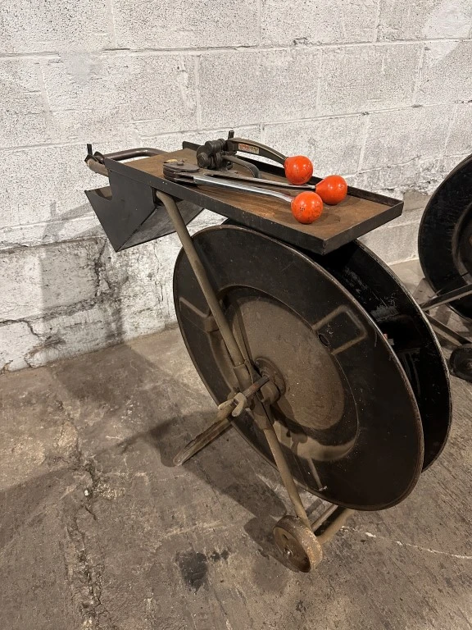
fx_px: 436
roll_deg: +0.0
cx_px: 236
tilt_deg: -34.7
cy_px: 315
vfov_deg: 71.6
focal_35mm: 24
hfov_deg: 56.8
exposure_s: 1/60
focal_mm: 6.86
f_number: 1.78
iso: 400
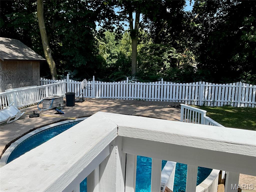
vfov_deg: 48.2
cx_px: 128
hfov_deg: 61.7
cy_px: 96
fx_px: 214
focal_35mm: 29
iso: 25
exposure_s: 1/2058
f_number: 1.8
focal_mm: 3
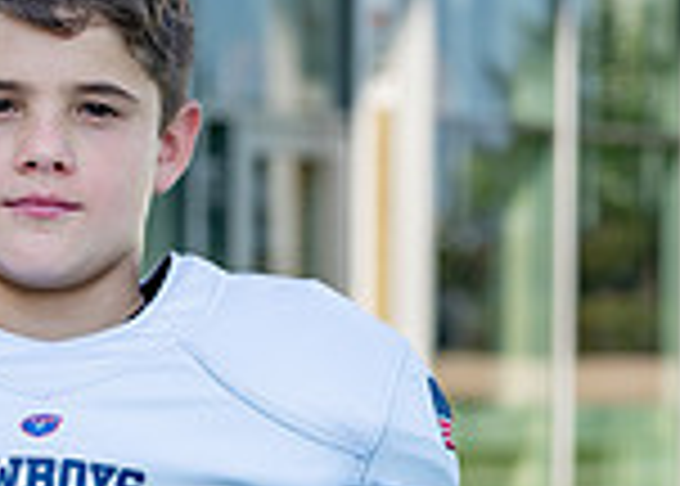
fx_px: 3922
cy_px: 562
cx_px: 59
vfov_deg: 7.0
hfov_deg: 9.9
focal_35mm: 203
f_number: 2.8
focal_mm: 50
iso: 100
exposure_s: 1/640
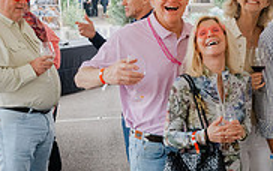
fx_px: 700
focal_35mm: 94
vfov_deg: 13.9
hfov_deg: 20.8
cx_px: 316
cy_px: 68
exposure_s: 1/320
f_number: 5.6
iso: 2200
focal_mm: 29
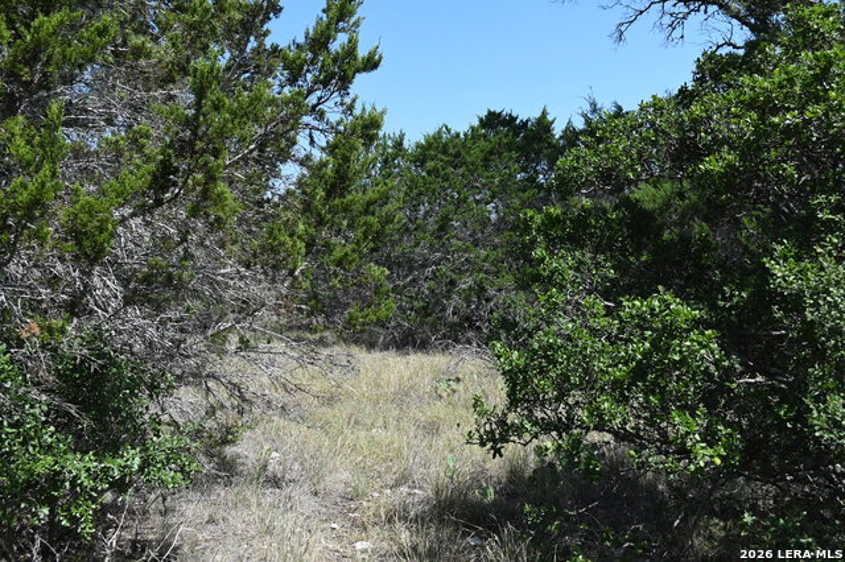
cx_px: 422
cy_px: 281
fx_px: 1126
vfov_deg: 28.0
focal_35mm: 48
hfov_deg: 41.1
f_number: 8
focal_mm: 32
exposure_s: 1/8000
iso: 3600
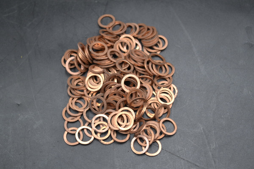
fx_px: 487
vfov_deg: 19.7
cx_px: 127
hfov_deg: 29.2
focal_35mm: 69
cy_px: 84
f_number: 5.3
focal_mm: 46
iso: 400
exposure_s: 1/50
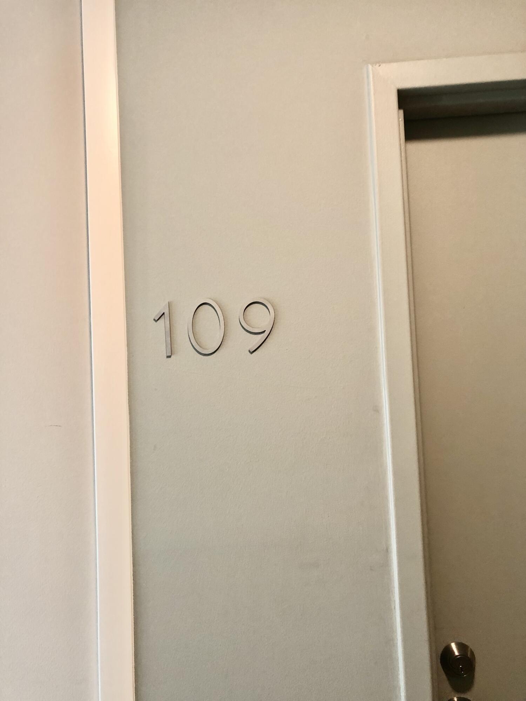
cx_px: 263
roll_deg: +1.6
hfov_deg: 49.7
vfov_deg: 63.4
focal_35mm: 28
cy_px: 350
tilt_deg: +1.0
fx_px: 567
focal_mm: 3.99
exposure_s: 1/15
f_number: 1.8
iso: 50
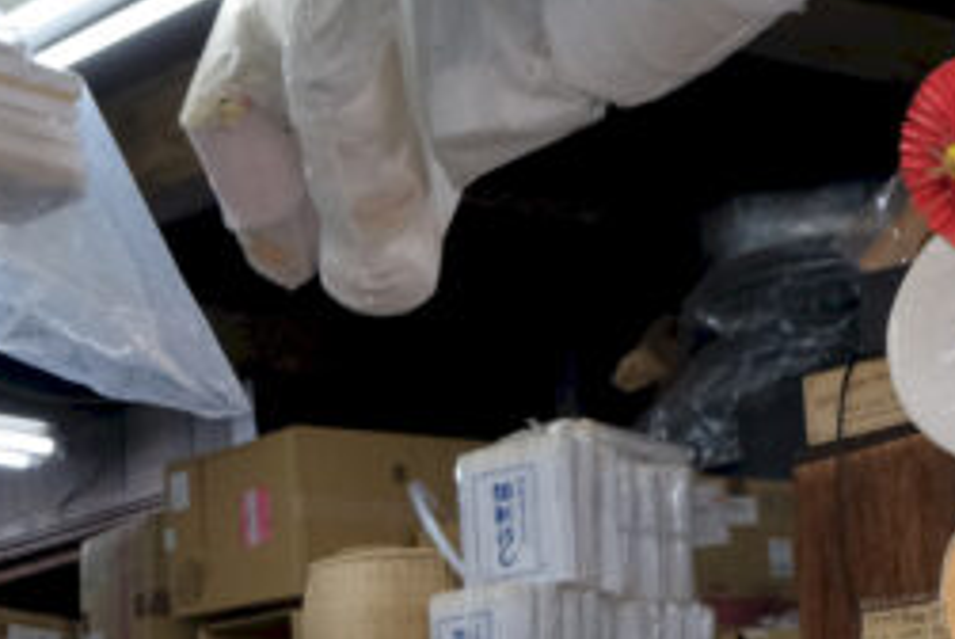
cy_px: 877
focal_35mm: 105
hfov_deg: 18.7
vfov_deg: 12.6
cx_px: -84
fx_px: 2789
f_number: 5
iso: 1600
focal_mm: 22.3
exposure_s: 1/125
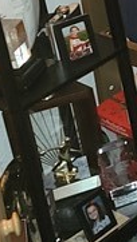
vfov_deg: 13.6
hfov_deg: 6.8
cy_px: -126
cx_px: 502
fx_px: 954
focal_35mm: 148
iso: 125
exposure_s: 1/9.99
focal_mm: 6.7
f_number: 1.8
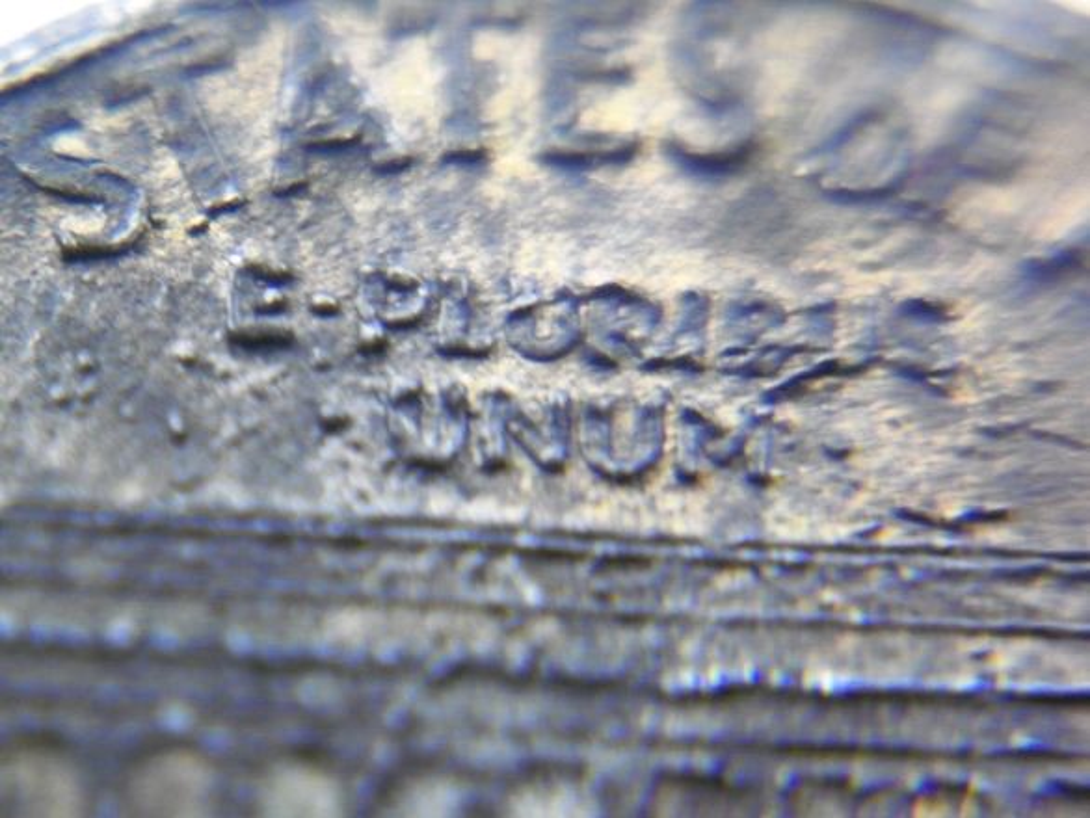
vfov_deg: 8.5
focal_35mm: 175
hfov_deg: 11.3
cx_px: 545
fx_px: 5513
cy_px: 409
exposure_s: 1/30
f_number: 4.8
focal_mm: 31.3
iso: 400
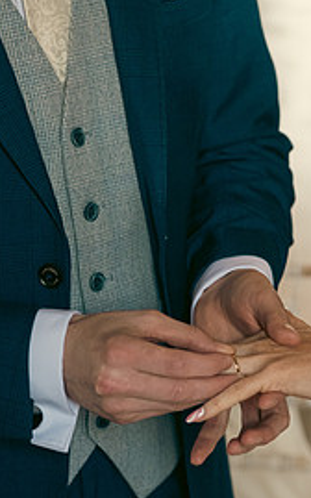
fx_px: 2090
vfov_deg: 13.6
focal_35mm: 154
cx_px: 265
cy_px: 310
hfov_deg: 8.5
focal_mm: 70
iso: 640
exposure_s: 1/160
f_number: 3.5
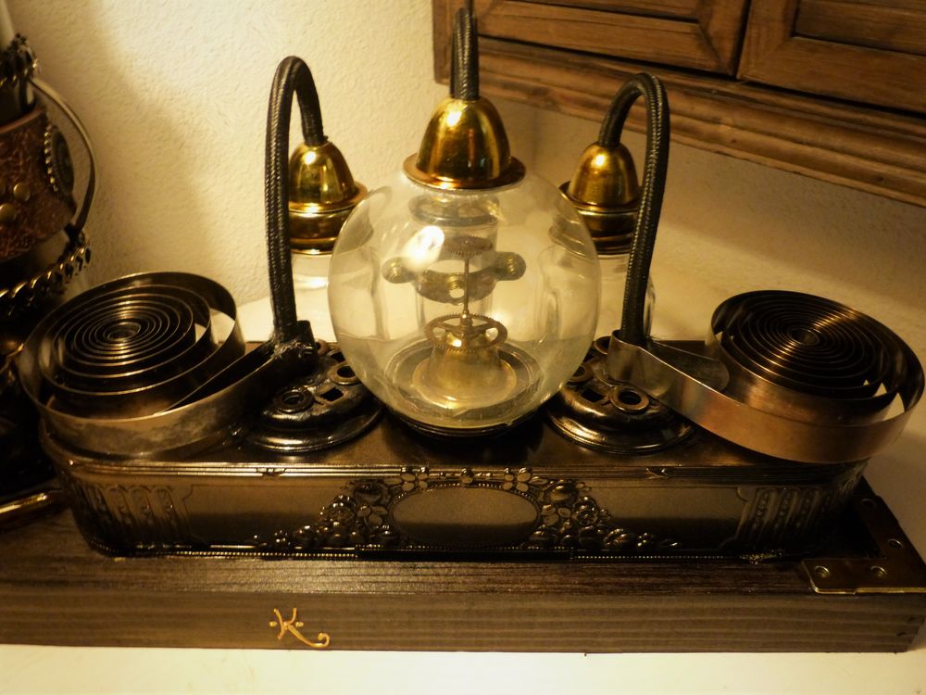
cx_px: 463
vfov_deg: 54.9
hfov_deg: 69.4
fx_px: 669
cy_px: 348
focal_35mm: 25
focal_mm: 4.5
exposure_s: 1/10
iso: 400
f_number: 2.8
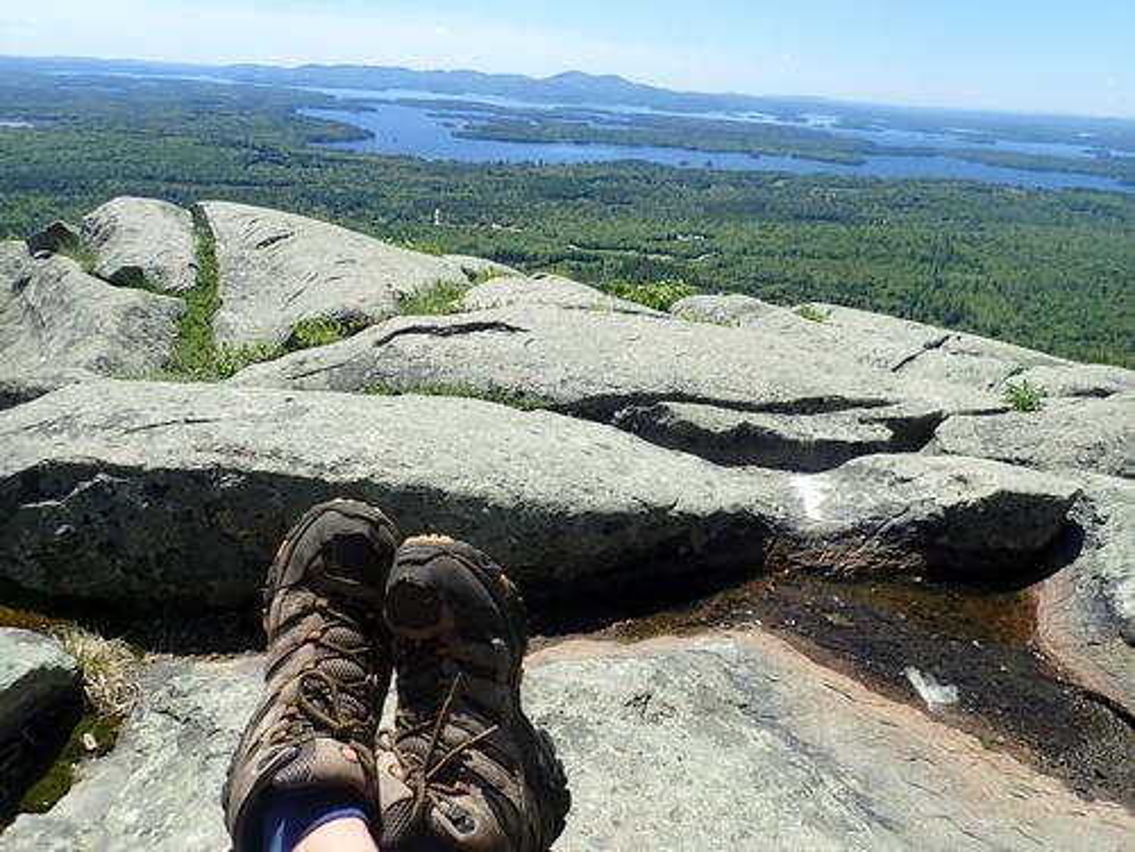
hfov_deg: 69.4
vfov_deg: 54.9
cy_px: 426
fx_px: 820
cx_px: 568
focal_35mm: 25
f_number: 8
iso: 100
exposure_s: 1/200
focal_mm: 4.5
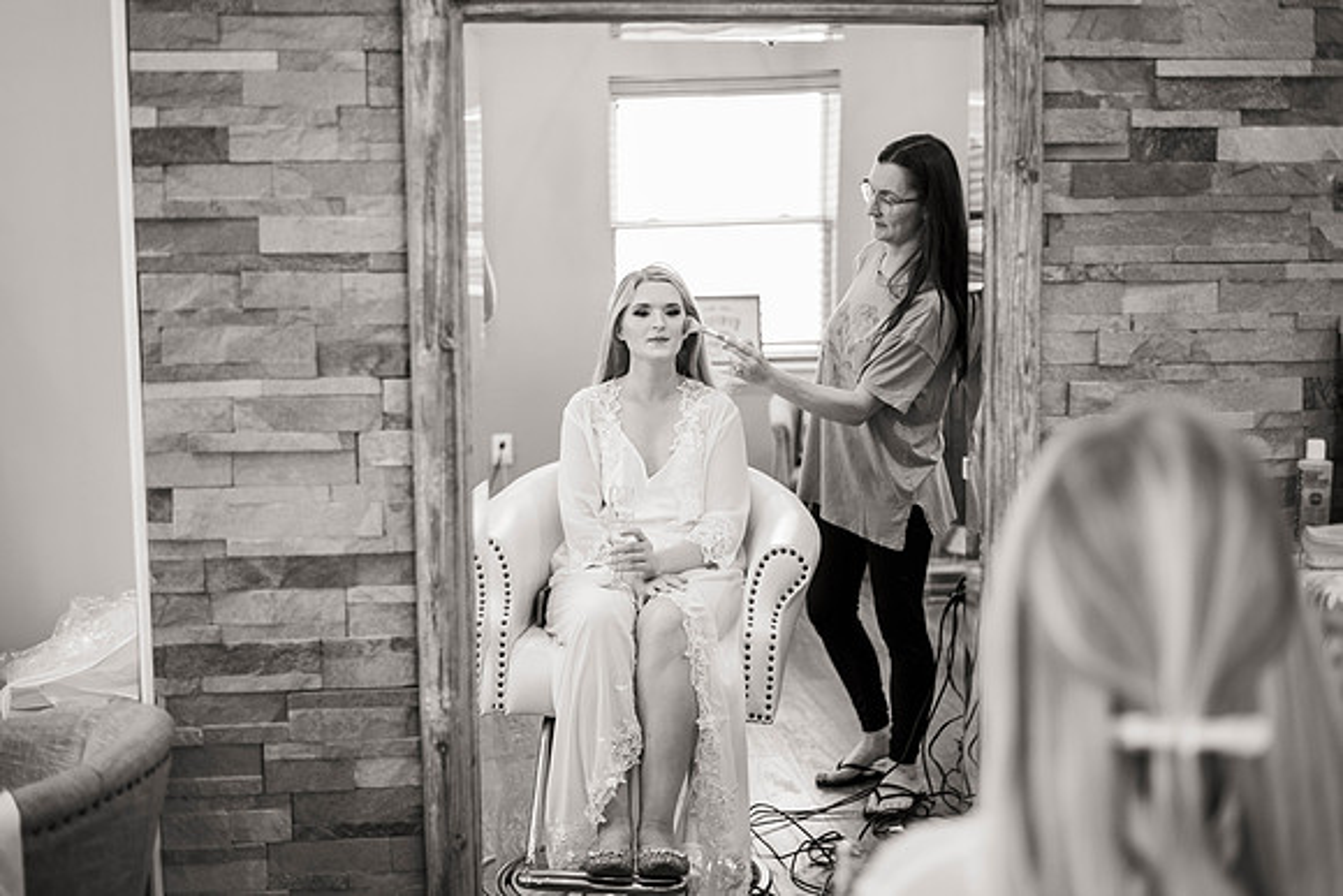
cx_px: 672
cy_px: 448
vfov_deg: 27.0
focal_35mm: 50
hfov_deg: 39.6
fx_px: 1866
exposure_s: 1/200
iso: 800
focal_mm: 50
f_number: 2
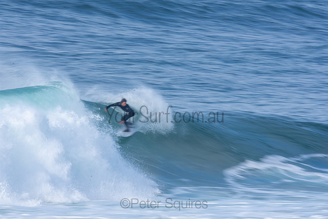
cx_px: 164
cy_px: 110
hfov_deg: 2.7
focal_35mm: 750
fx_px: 6835
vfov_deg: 1.8
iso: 100
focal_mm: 500
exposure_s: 1/30
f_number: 22
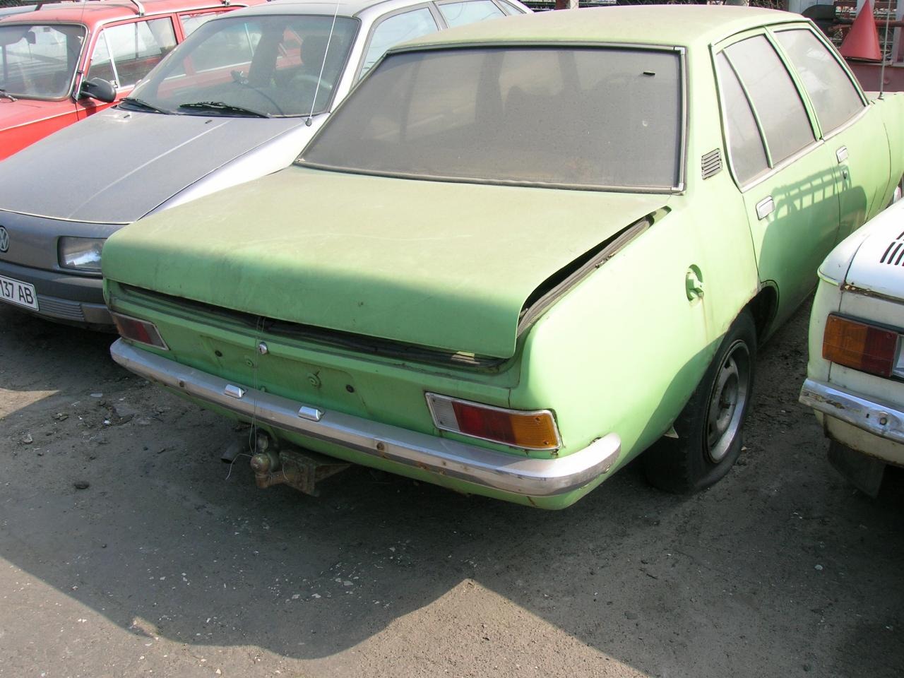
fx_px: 888
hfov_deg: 54.0
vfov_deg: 41.8
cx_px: 452
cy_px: 339
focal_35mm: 34
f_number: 4.9
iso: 50
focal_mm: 5.7
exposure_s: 1/142
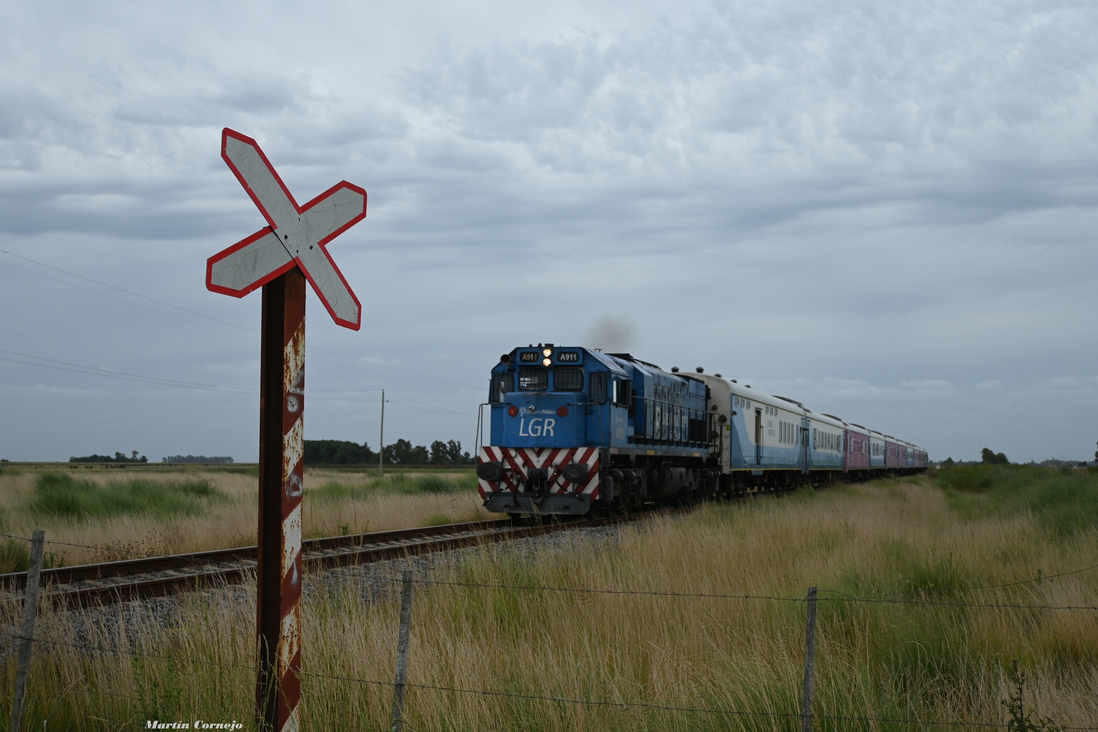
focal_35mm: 51
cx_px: 549
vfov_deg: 26.5
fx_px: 1555
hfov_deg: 38.9
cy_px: 366
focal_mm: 34
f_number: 5
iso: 125
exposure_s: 1/800
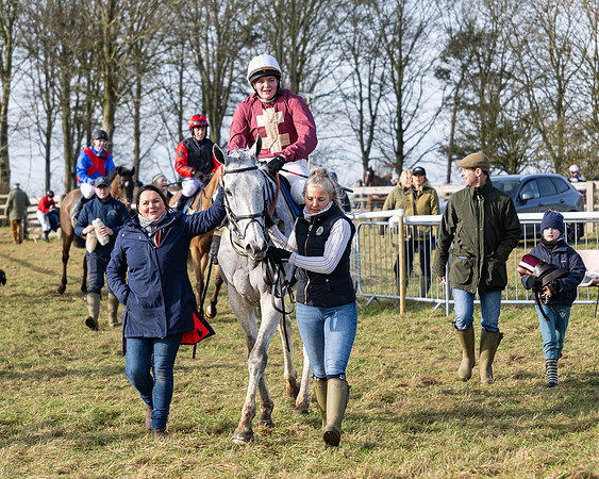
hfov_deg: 16.3
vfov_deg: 13.0
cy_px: 240
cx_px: 264
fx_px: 2097
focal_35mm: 118
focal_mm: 70
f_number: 4
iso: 400
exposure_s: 1/2500
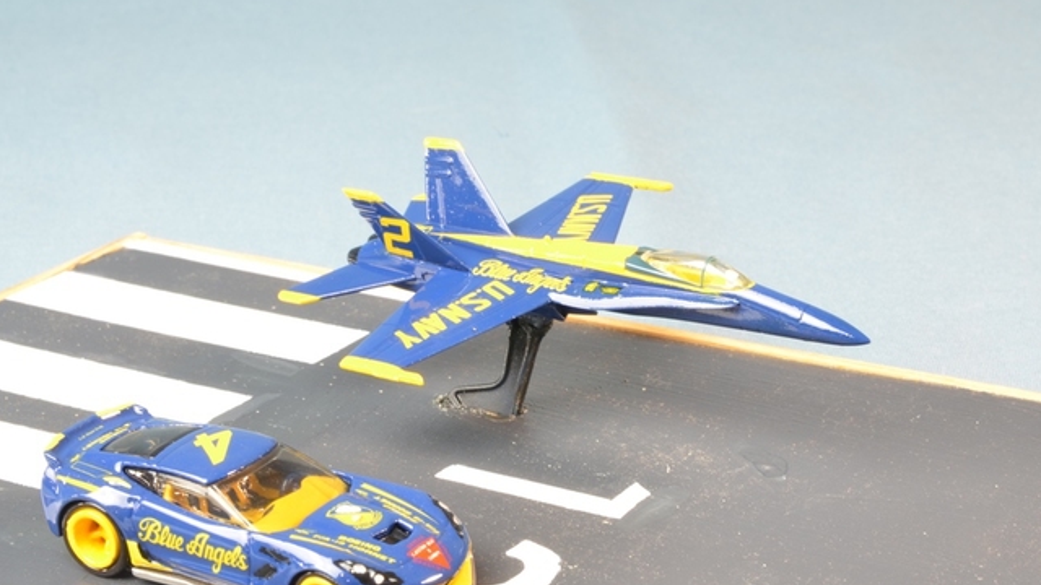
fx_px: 2705
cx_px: 530
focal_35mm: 98
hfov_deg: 21.8
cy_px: 358
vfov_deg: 12.3
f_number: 20
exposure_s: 1.6
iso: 200
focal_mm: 50
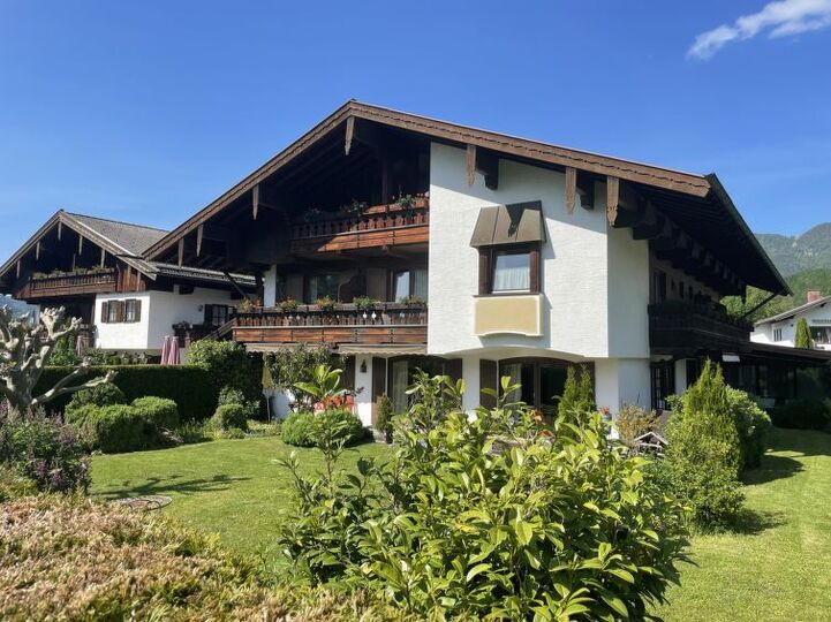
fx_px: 624
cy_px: 311
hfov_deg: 67.3
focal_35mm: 26
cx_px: 416
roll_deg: -0.6
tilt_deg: +4.6
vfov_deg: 53.0
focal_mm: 4.2
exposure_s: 1/2353
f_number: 1.6
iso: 32
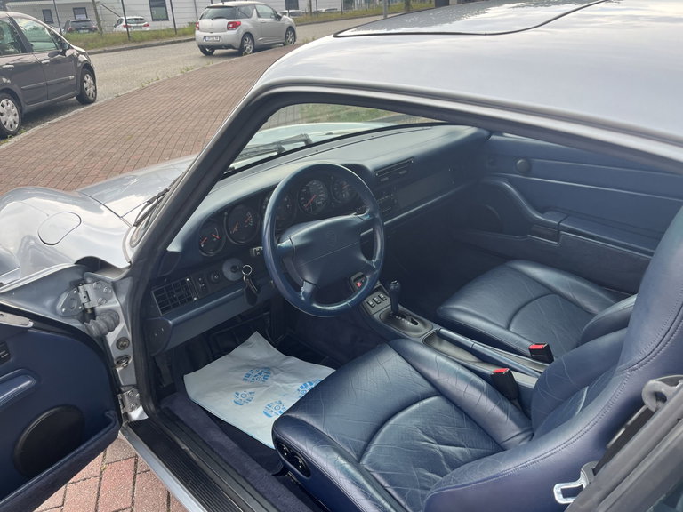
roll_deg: +2.4
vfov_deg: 53.1
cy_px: 256
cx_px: 342
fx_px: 513
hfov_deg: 67.3
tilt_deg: -25.1
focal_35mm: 26
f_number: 1.6
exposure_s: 1/285
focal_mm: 5.1
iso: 50
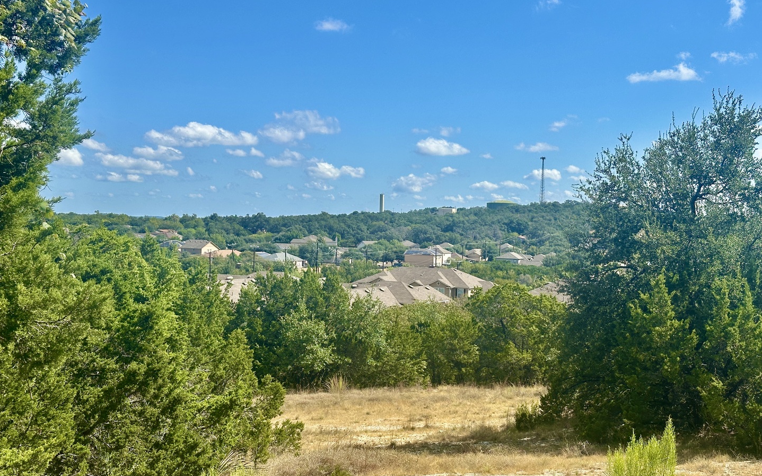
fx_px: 1059
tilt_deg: -3.7
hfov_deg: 39.6
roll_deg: -1.5
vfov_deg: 25.3
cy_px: 254
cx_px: 381
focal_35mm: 51
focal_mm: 6.86
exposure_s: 1/4367
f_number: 1.78
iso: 64
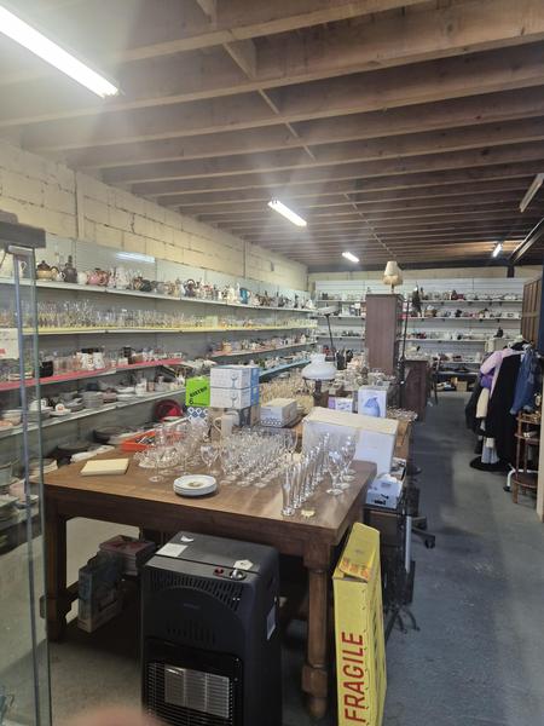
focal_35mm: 23
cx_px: 272
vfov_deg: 73.9
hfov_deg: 58.9
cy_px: 363
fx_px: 482
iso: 320
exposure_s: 1/100
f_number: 1.8
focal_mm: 5.4
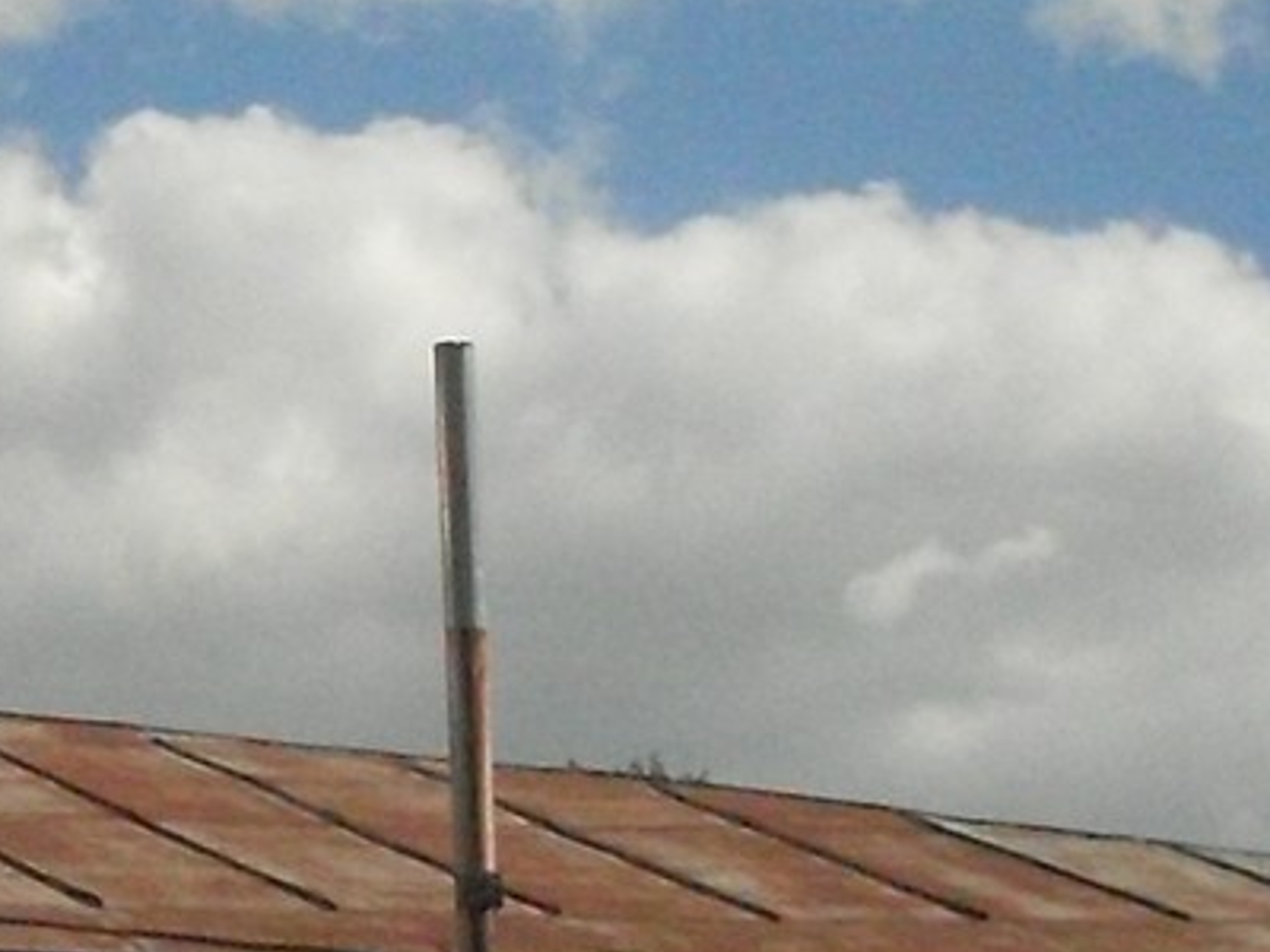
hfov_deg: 13.7
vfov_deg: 10.8
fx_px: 4990
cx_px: -592
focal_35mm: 136
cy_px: 966
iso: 400
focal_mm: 6.3
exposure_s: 1/1500
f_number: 8.4
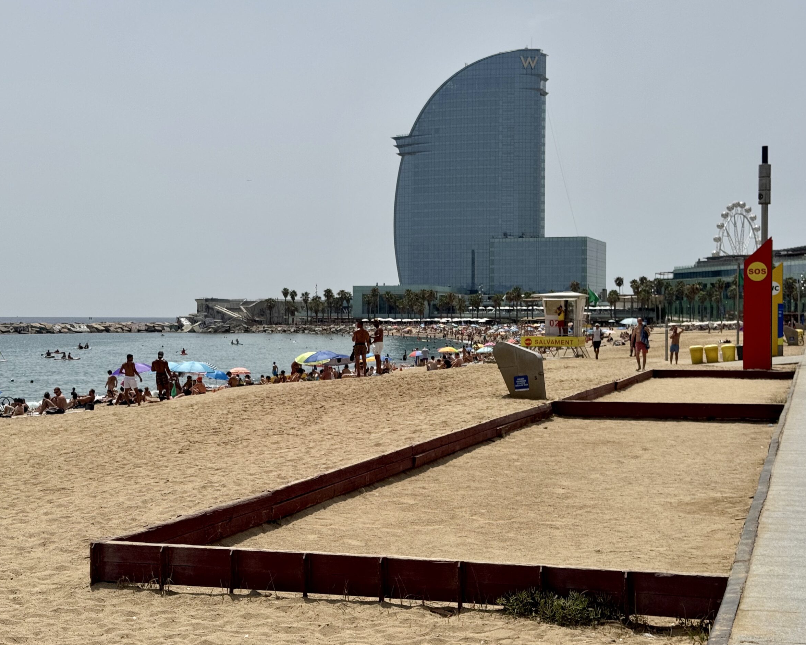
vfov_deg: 29.7
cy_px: 326
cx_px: 425
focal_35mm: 51
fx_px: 1216
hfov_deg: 36.6
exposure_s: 1/10526
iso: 64
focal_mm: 6.76
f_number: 1.78
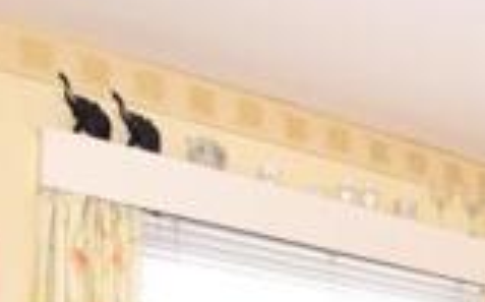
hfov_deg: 27.1
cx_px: 634
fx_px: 832
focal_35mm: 63
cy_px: 569
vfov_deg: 16.6
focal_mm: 10
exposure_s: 1/80
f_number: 5.6
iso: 400
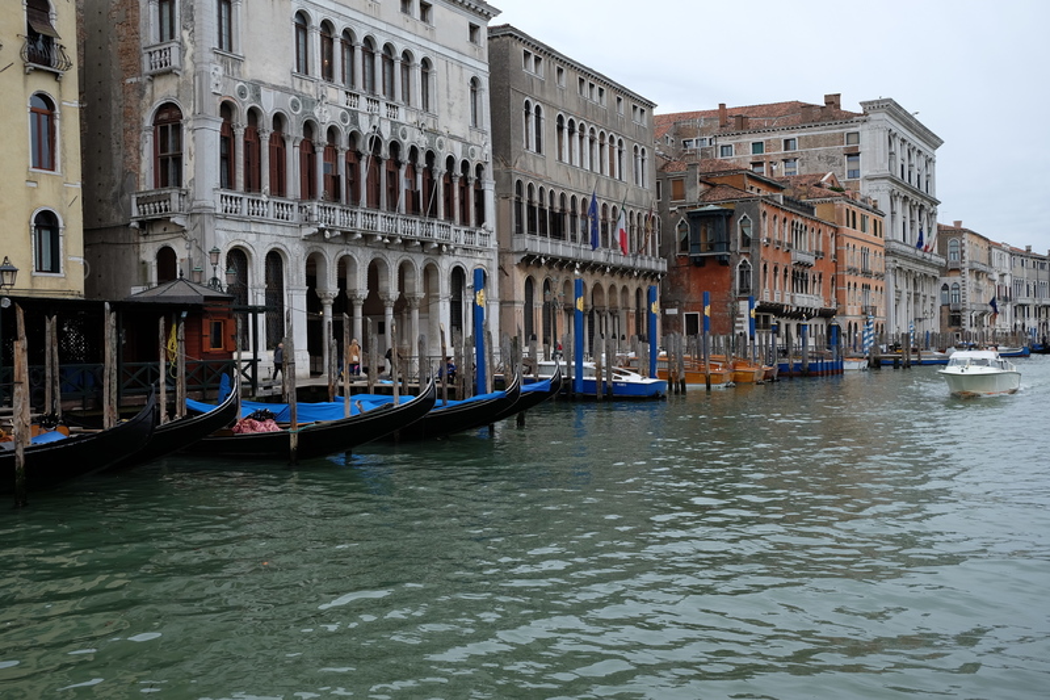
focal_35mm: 35
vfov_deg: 37.8
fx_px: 1021
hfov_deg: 54.4
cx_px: 525
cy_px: 350
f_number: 4
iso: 200
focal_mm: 23
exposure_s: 1/250
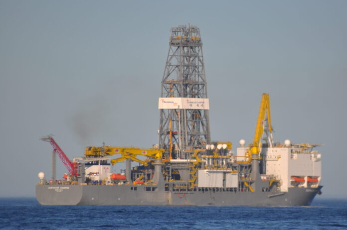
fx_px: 4331
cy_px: 115
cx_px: 174
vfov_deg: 3.0
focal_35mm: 450
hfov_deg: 4.6
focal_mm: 300
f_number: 6.3
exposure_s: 1/640
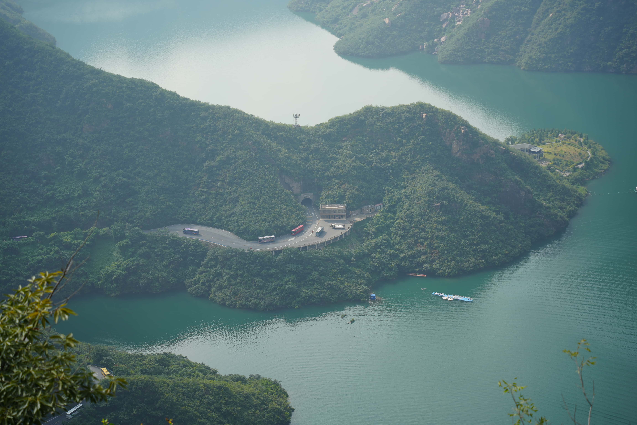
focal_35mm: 75
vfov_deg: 18.2
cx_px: 318
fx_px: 1327
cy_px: 212
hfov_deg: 27.0
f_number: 4
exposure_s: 1/640
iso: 100
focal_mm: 75
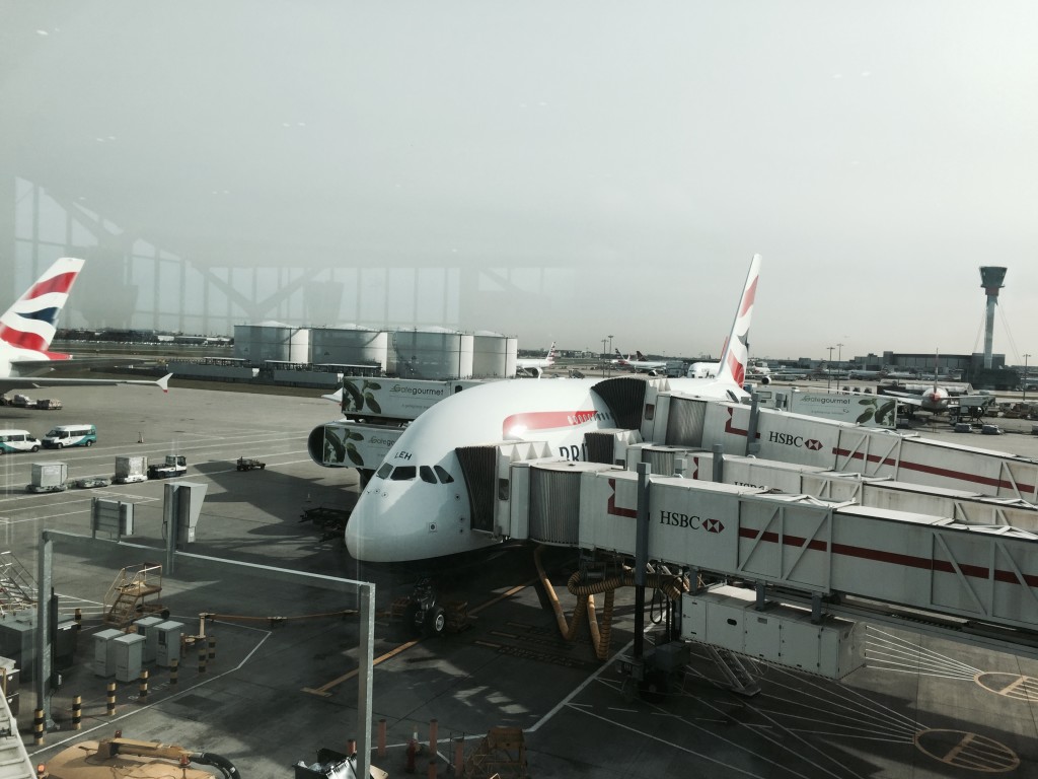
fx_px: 870
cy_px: 390
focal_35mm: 29
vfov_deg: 48.2
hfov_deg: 61.7
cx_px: 519
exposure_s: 1/1721
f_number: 2.2
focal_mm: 4.15
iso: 32
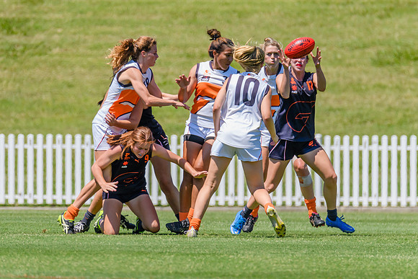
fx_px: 10419
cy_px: 107
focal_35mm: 897
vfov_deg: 1.5
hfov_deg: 2.3
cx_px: 170
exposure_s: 1/2000
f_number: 9
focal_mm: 600
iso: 800
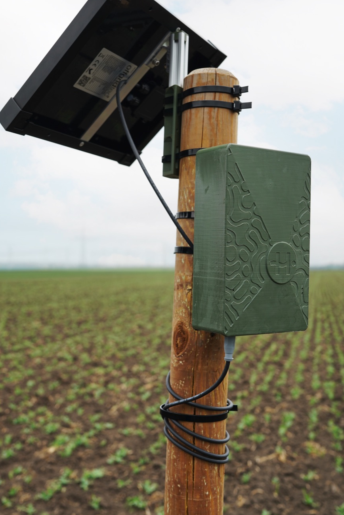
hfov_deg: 31.2
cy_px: 233
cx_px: 158
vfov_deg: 45.4
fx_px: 616
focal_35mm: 43
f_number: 5
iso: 100
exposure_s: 1/250
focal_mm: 35
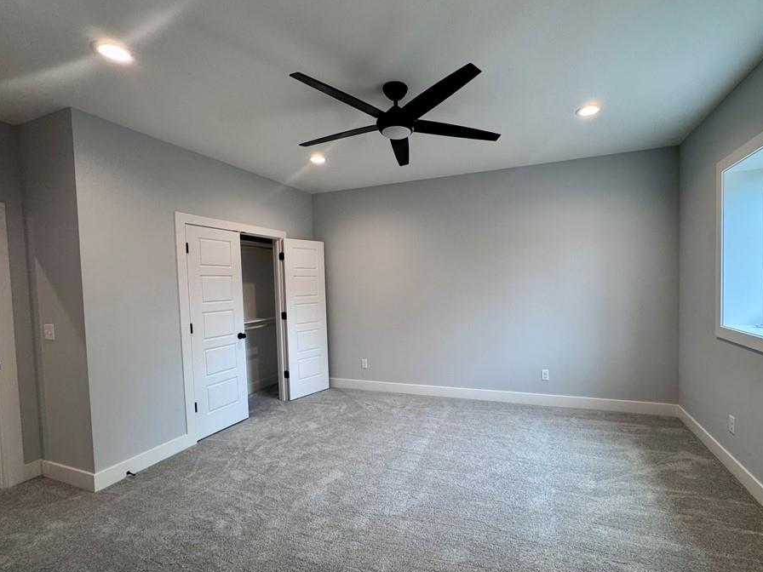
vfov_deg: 78.1
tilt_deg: -3.0
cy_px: 296
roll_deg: +1.2
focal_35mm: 16
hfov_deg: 94.2
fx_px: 353
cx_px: 420
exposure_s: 1/120
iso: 160
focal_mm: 2.22
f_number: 2.2
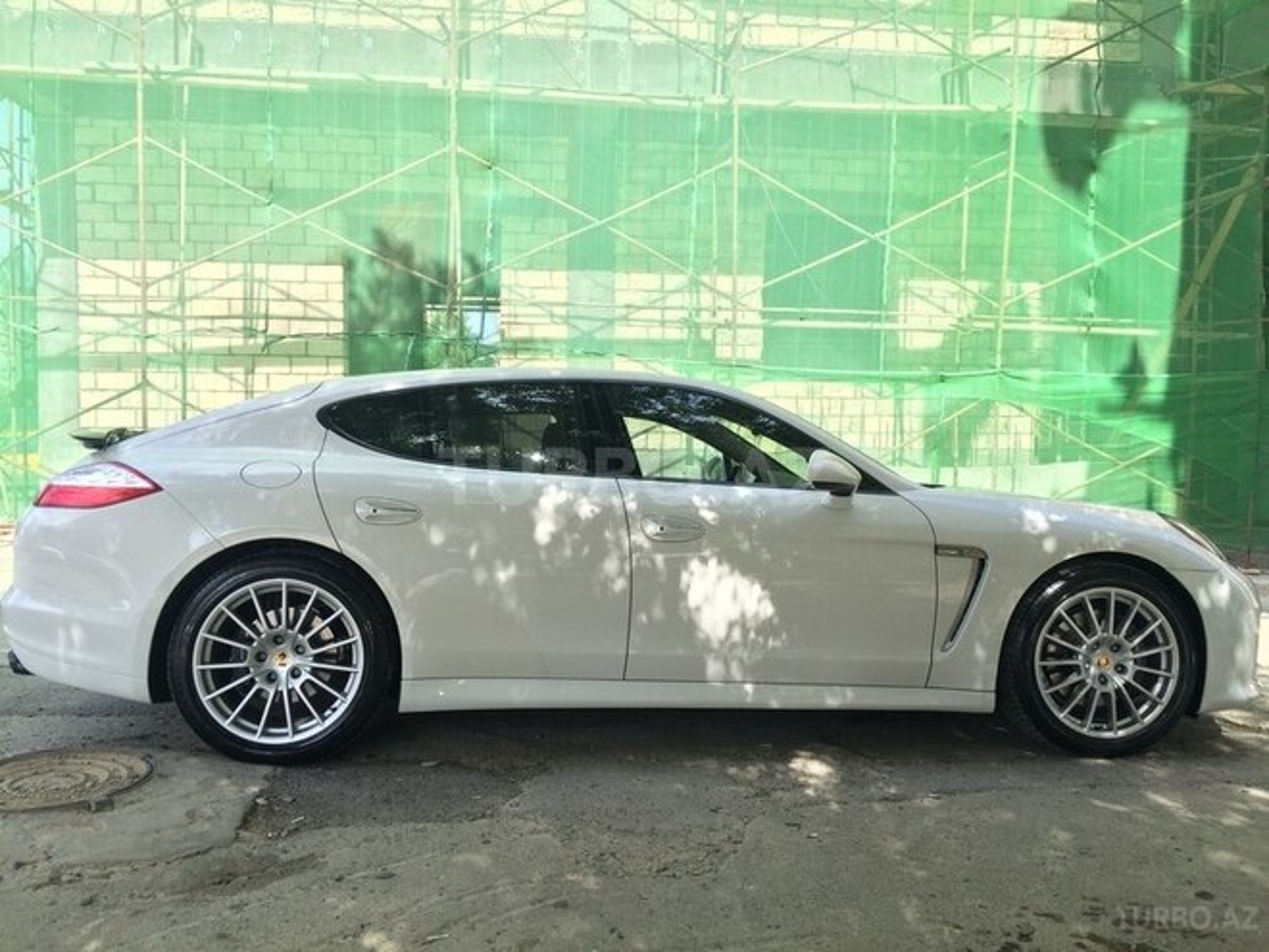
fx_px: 1063
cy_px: 476
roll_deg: -0.1
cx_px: 634
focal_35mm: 29
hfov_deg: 61.7
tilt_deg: -4.6
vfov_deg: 48.2
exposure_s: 1/631
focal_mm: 4.15
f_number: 2.2
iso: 32
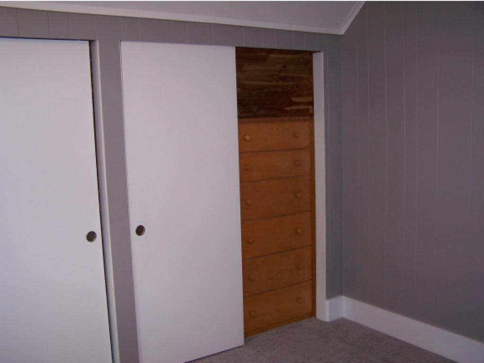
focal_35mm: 38
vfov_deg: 37.8
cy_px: 182
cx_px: 242
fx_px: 532
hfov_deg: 49.0
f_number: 2.8
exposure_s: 1/60
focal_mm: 6.3
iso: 140
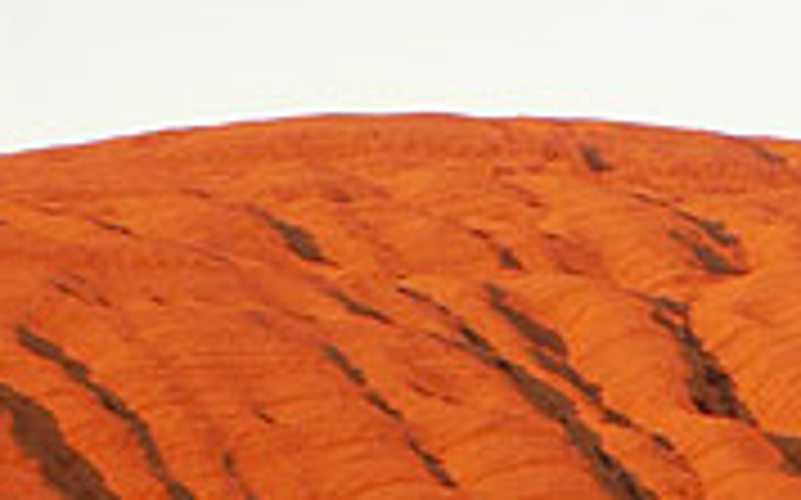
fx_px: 8399
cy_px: 788
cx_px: 531
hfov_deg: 5.5
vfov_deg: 3.4
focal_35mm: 385
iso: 80
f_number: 3.2
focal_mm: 20.7
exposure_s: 1/40
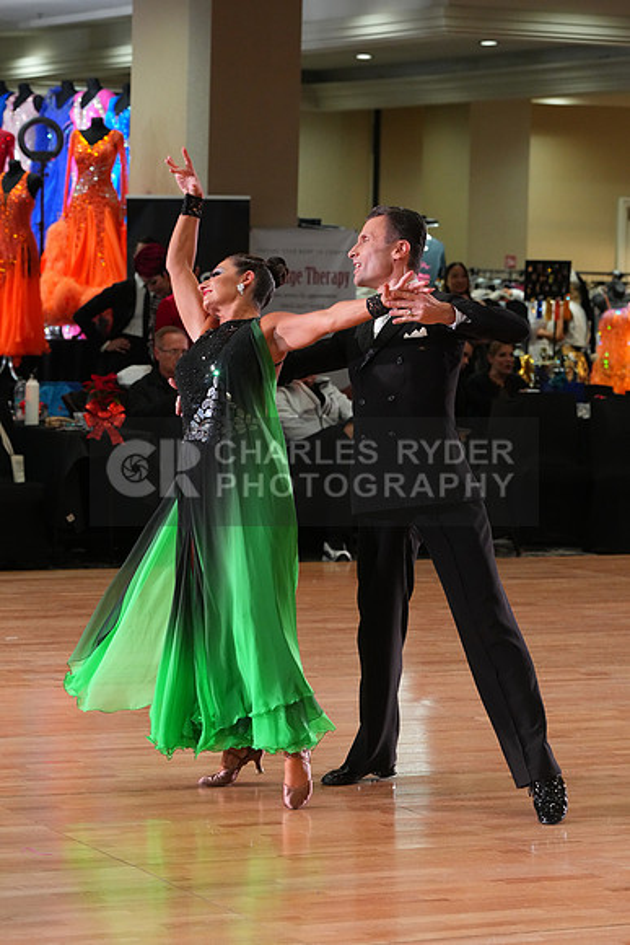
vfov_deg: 16.9
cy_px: 472
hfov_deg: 11.3
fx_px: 3174
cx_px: 315
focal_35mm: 121
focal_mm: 121
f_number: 5.6
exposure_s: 1/200
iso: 4000
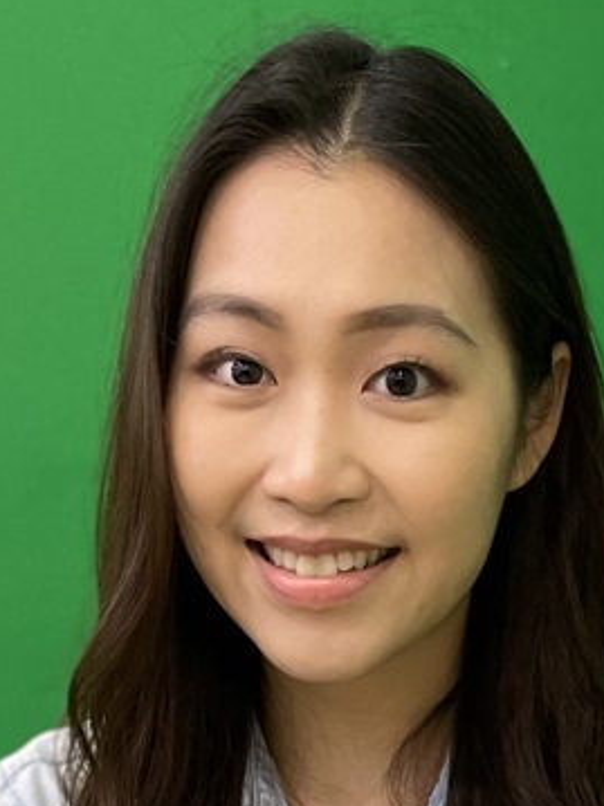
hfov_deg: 16.9
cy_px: 1248
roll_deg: +0.3
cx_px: 463
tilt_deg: -19.0
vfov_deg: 19.3
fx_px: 2025
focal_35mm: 87
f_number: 1.6
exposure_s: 1/60
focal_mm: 4.2
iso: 200
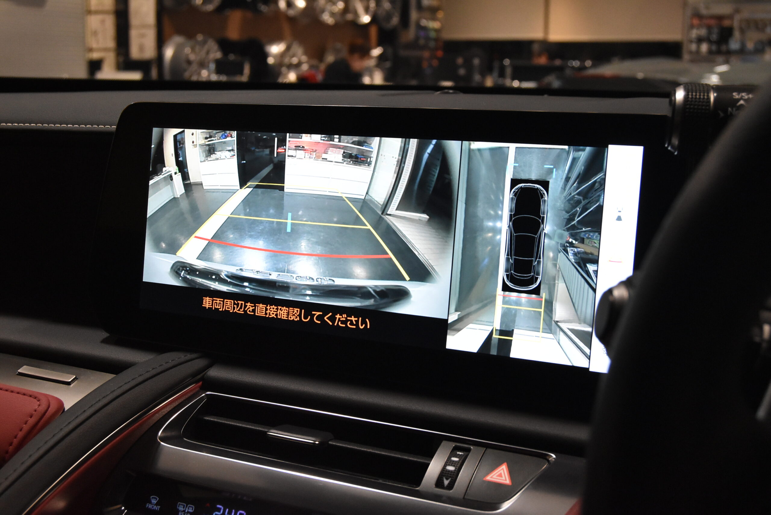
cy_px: 258
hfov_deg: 41.1
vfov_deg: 28.1
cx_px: 386
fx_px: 1029
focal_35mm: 48
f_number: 8
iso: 2800
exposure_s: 1/50
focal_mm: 32
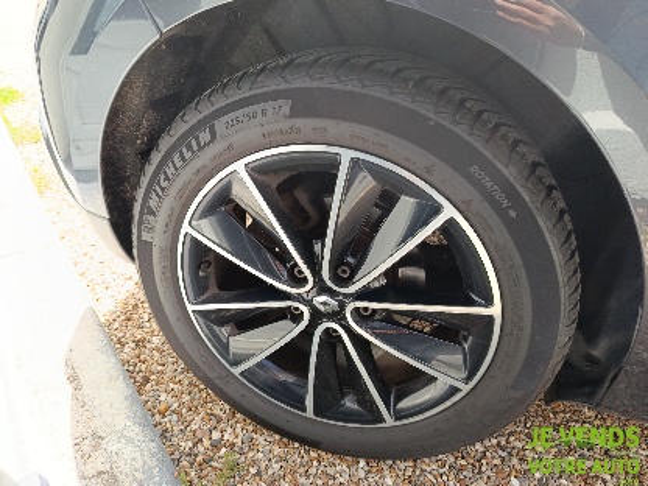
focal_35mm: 24
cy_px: 243
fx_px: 449
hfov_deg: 71.6
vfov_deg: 56.8
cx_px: 324
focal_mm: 5.24
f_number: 1.7
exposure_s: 1/100
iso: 88
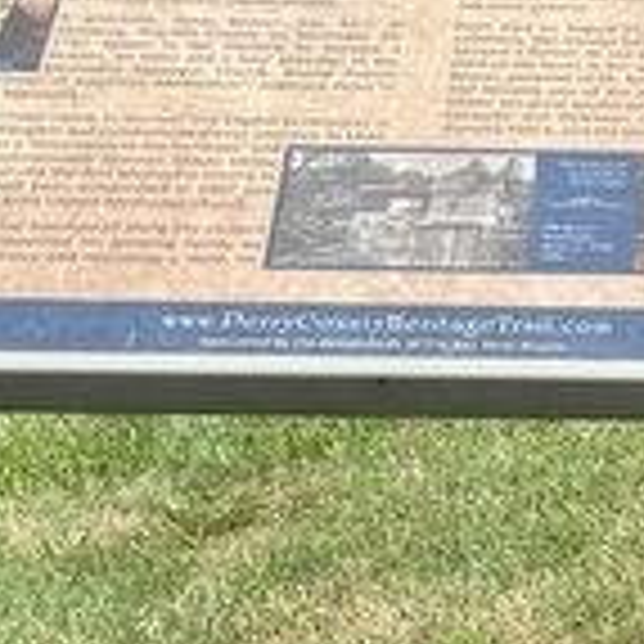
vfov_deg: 13.3
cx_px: 703
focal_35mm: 129
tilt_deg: -7.2
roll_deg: -1.5
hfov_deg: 13.3
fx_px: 2715
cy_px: -36
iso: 50
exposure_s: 1/1536
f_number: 1.6
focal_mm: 5.1
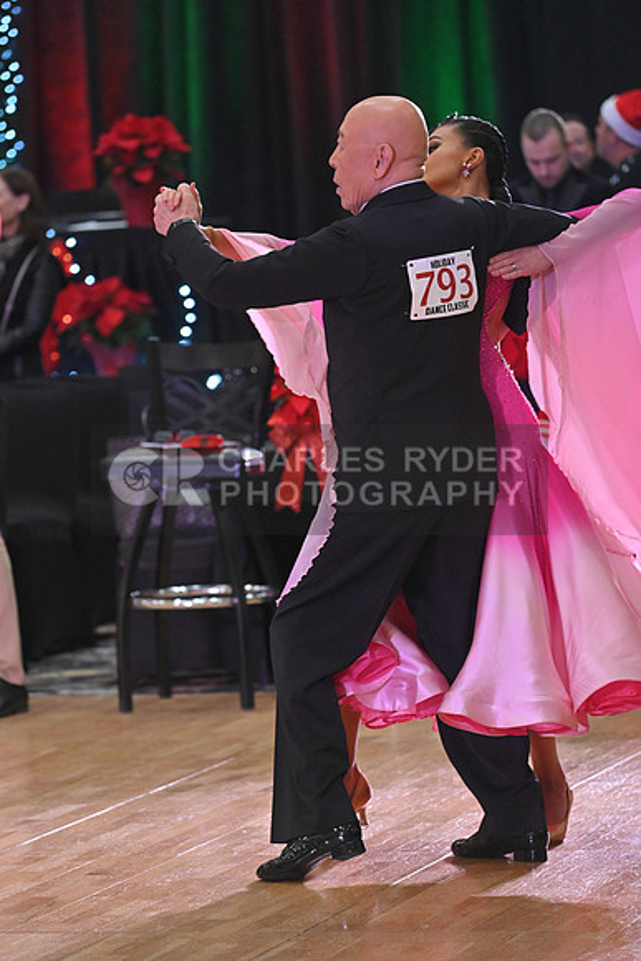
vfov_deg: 11.1
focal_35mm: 185
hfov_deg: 7.4
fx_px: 4938
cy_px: 480
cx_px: 320
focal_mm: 185
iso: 3200
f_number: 5
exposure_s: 1/400
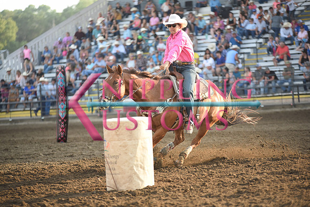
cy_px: 104
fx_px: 1378
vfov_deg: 8.6
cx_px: 155
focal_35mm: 160
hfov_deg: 12.8
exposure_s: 1/3200
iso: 1600
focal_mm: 160
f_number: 2.8
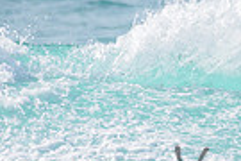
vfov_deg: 0.5
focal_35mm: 2639
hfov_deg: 0.8
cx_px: 317
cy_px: 80
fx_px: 17665
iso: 125
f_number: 5.6
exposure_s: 1/2000
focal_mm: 500
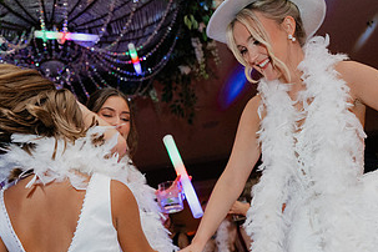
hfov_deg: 42.7
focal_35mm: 46
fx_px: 483
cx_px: 168
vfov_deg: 28.4
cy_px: 213
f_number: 2.8
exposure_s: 1/160
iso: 2000
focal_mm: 24
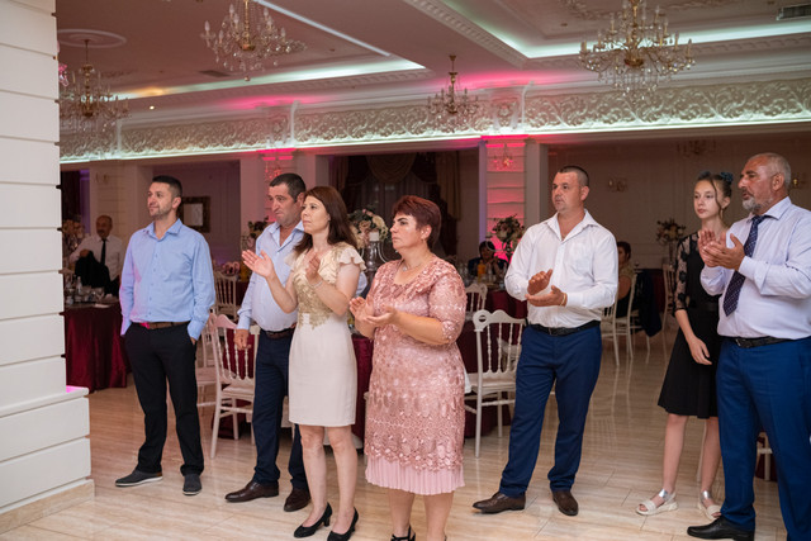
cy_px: 270
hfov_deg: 54.4
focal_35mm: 35
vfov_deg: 37.9
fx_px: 789
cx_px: 406
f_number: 2.8
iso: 1000
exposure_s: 1/125
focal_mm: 23
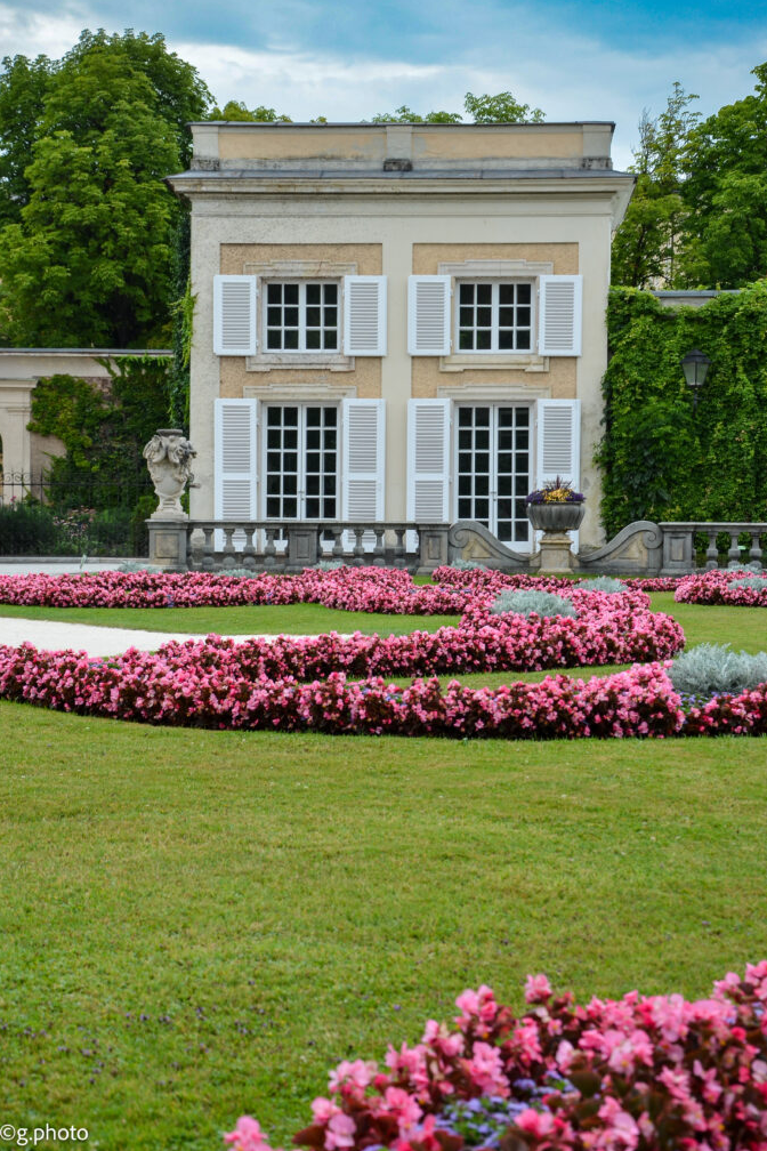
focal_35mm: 73
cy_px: 569
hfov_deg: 18.7
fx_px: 2333
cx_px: 386
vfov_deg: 27.7
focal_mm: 48
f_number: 7.1
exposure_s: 1/160
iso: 250
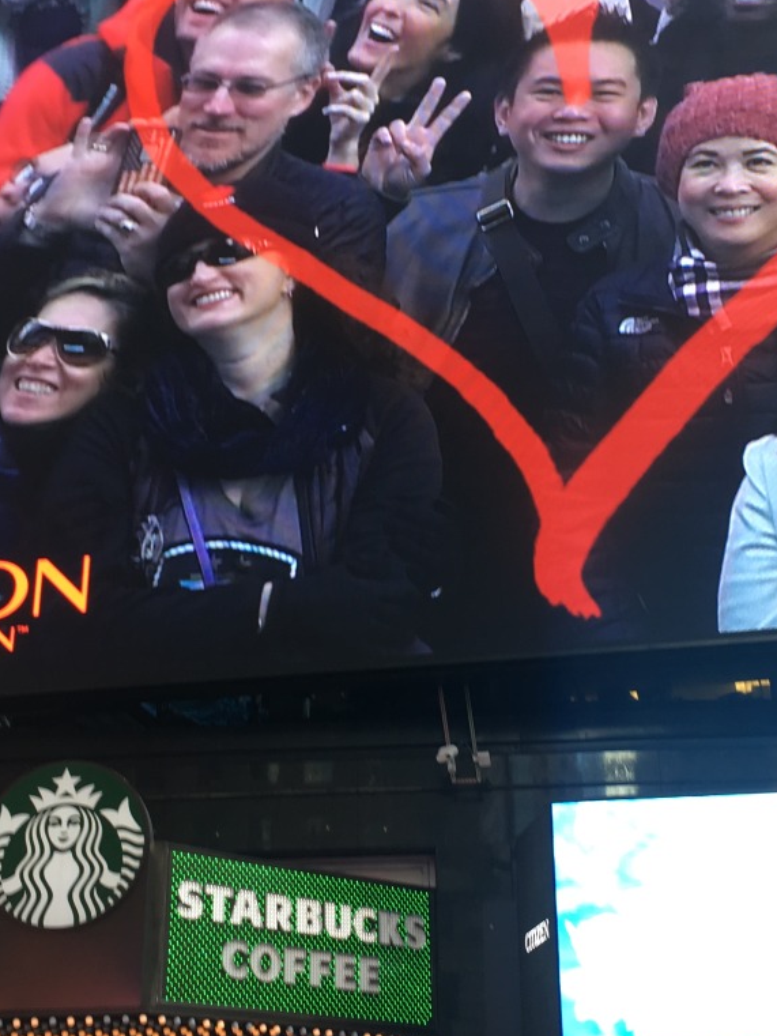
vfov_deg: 36.8
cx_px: 389
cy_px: 544
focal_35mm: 52
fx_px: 1556
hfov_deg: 28.0
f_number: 2.2
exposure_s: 1/60
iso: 25
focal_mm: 4.15
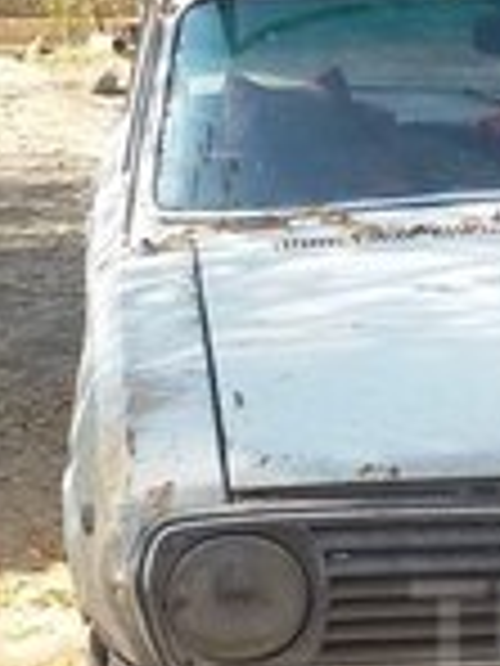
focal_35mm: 104
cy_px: 630
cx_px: 757
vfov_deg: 18.5
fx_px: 2003
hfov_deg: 13.4
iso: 40
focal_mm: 2.93
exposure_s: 1/147
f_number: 2.4
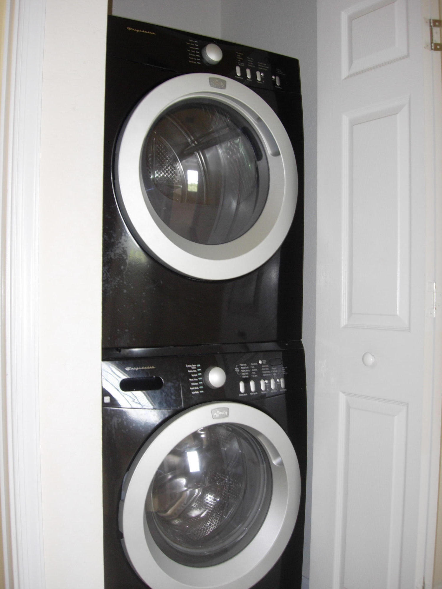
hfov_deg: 37.7
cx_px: 221
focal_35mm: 38
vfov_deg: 49.0
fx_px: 647
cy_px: 294
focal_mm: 7.8
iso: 79
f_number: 2.8
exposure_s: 1/13.8
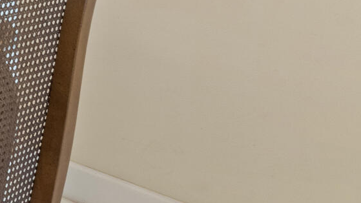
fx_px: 861
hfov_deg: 17.6
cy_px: -209
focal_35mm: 90
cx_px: -339
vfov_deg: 11.9
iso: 500
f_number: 11
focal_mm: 16
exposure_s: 1/2.5
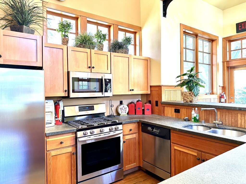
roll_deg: +0.2
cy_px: 92
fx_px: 171
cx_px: 123
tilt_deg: -0.3
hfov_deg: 71.6
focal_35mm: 24
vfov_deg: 56.8
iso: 400
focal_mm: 6.86
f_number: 1.78
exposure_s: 1/60
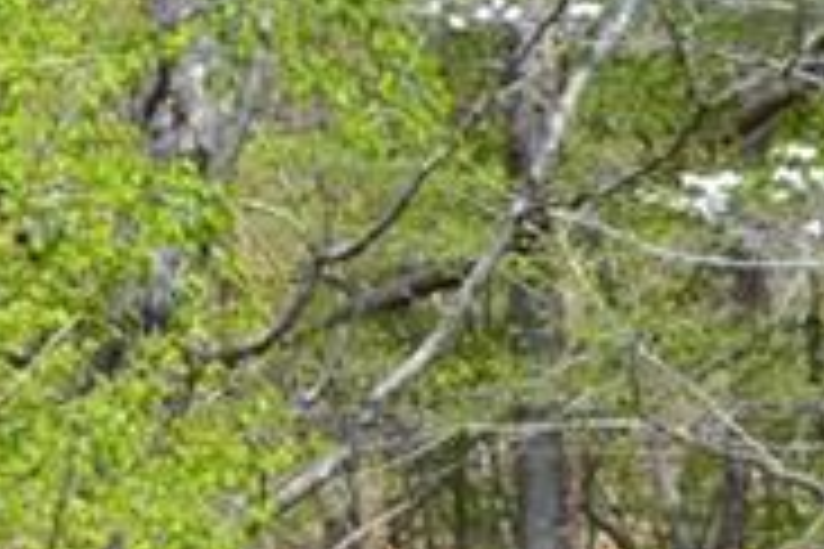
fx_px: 9201
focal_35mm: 402
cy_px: 927
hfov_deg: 5.1
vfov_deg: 3.4
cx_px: -266
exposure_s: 1/200
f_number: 7.1
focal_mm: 48
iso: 100
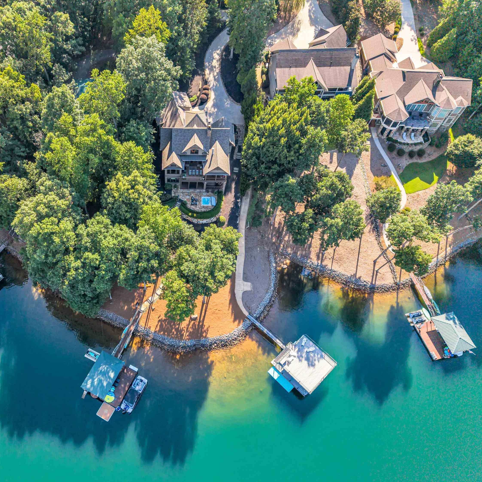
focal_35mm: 29
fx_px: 457
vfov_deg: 55.6
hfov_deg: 54.7
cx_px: 168
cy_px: 246
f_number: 1.8
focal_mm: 8.67
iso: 290
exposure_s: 1/3200
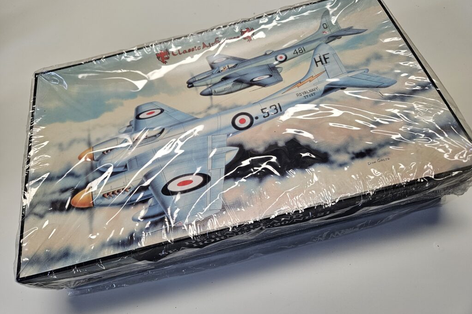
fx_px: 315
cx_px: 236
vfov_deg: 53.1
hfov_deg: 73.8
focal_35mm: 24
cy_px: 146
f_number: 1.8
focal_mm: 5.4
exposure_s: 1/120
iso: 125
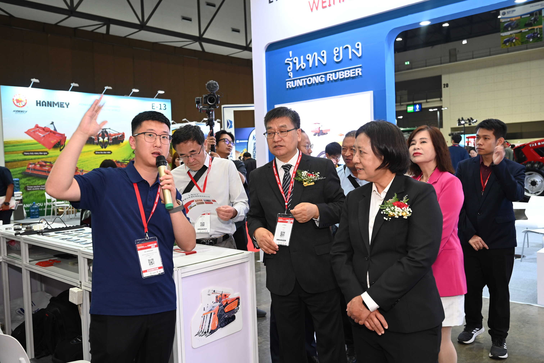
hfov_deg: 61.9
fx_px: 453
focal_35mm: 30
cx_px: 272
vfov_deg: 43.6
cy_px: 182
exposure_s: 1/80
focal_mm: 30
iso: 1000
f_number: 4.5
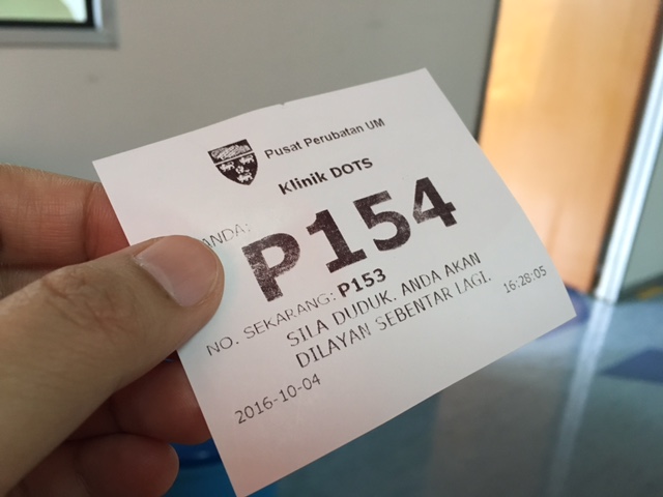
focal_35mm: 29
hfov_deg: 61.7
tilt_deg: -23.1
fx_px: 555
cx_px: 332
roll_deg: -4.3
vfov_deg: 48.2
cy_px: 248
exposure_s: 1/33
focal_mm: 4.15
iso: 160
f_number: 2.2
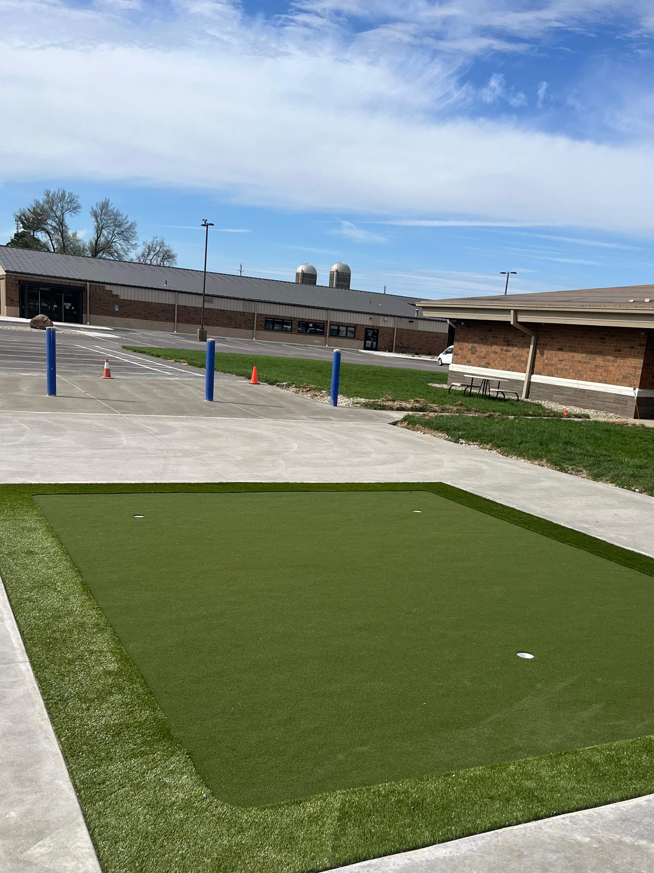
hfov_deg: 41.6
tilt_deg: -16.5
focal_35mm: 34
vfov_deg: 53.3
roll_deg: -5.7
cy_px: 555
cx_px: 387
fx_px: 857
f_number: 1.6
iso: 50
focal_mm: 5.1
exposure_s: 1/4651
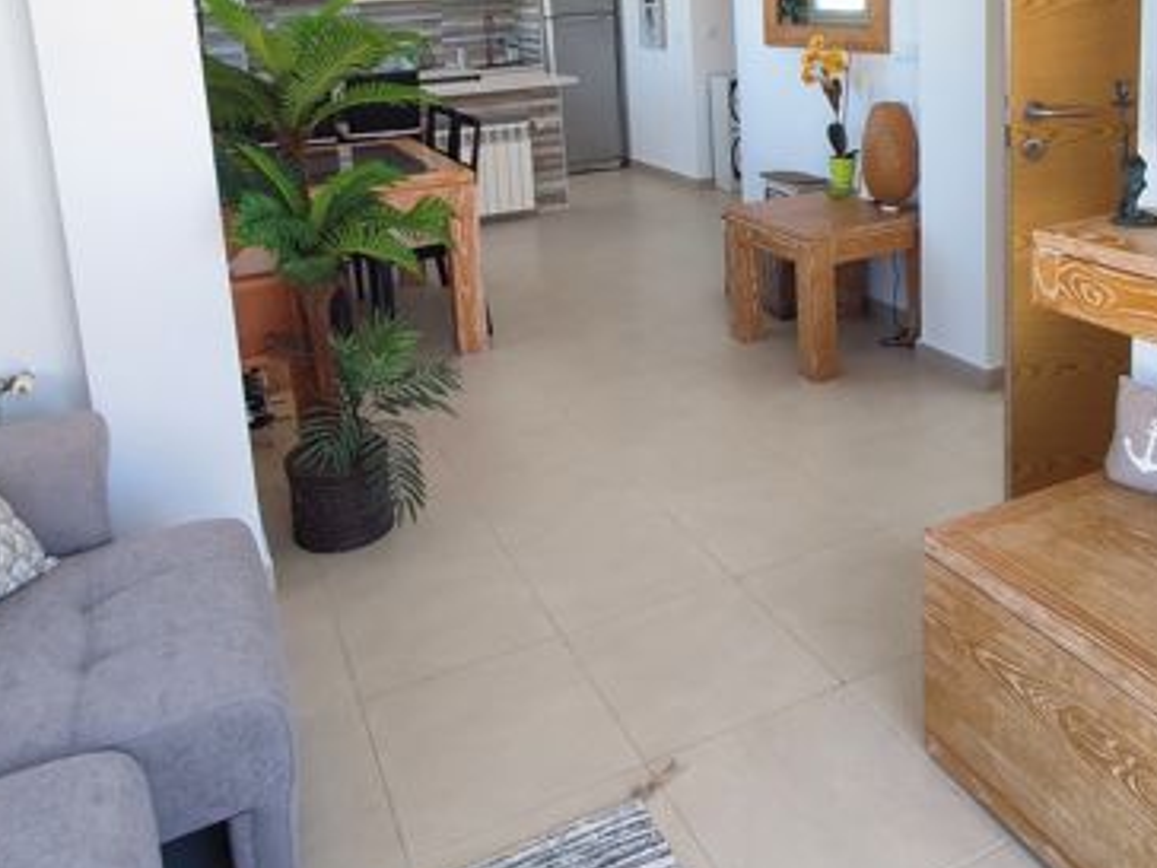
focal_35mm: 31
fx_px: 1036
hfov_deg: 58.3
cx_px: 621
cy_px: 173
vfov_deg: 43.3
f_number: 2.2
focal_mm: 1.65
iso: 77
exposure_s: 1/100
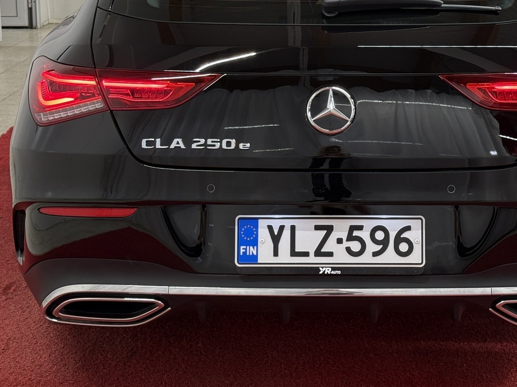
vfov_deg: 19.5
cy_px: 96
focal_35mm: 75
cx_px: 331
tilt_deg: -10.4
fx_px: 1120
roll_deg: -0.2
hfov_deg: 25.9
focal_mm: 6.76
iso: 100
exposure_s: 1/60
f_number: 1.78
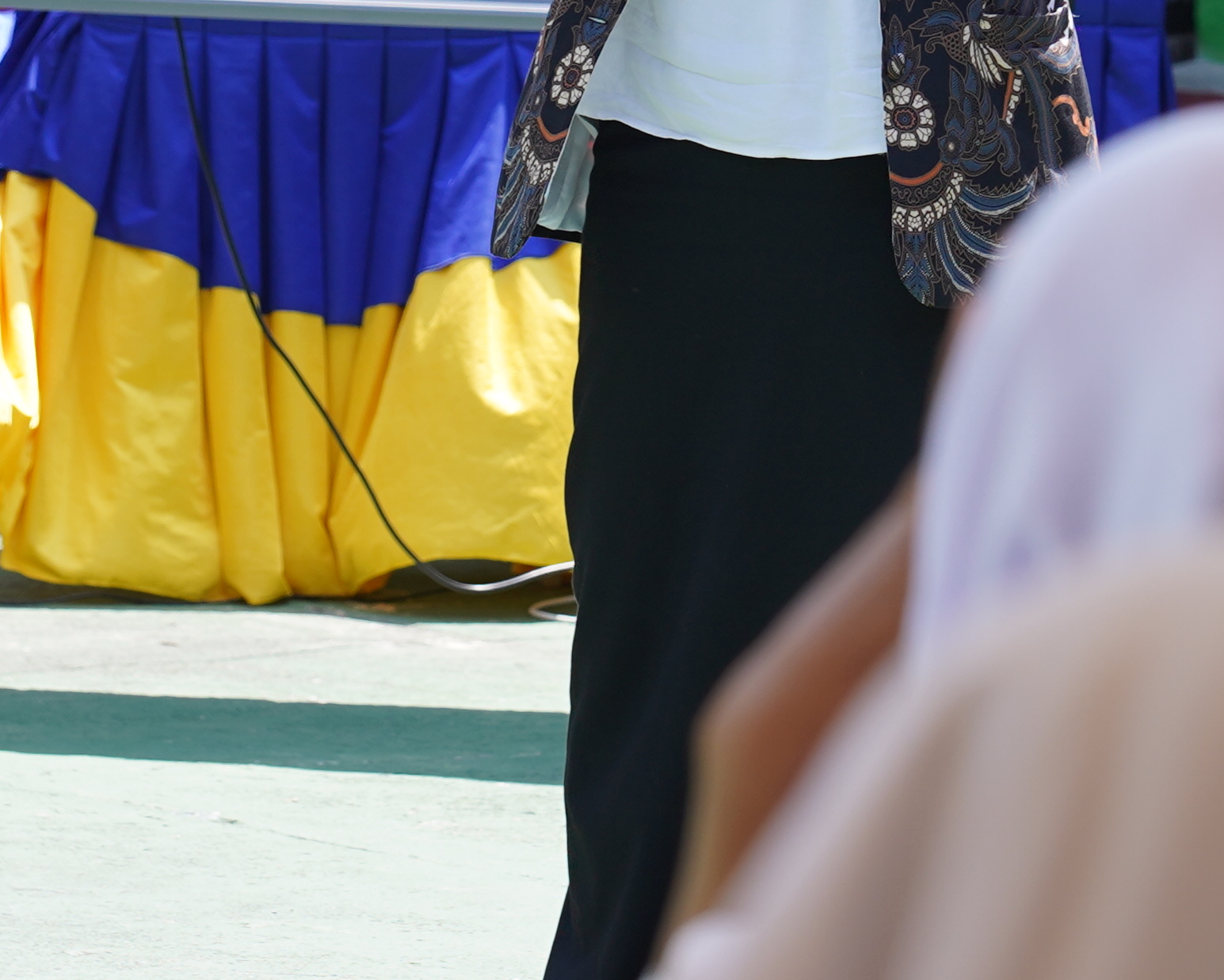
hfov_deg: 5.1
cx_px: 662
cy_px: 130
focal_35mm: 379
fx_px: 13730
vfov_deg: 4.1
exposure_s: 1/320
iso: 200
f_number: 5.6
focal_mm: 104
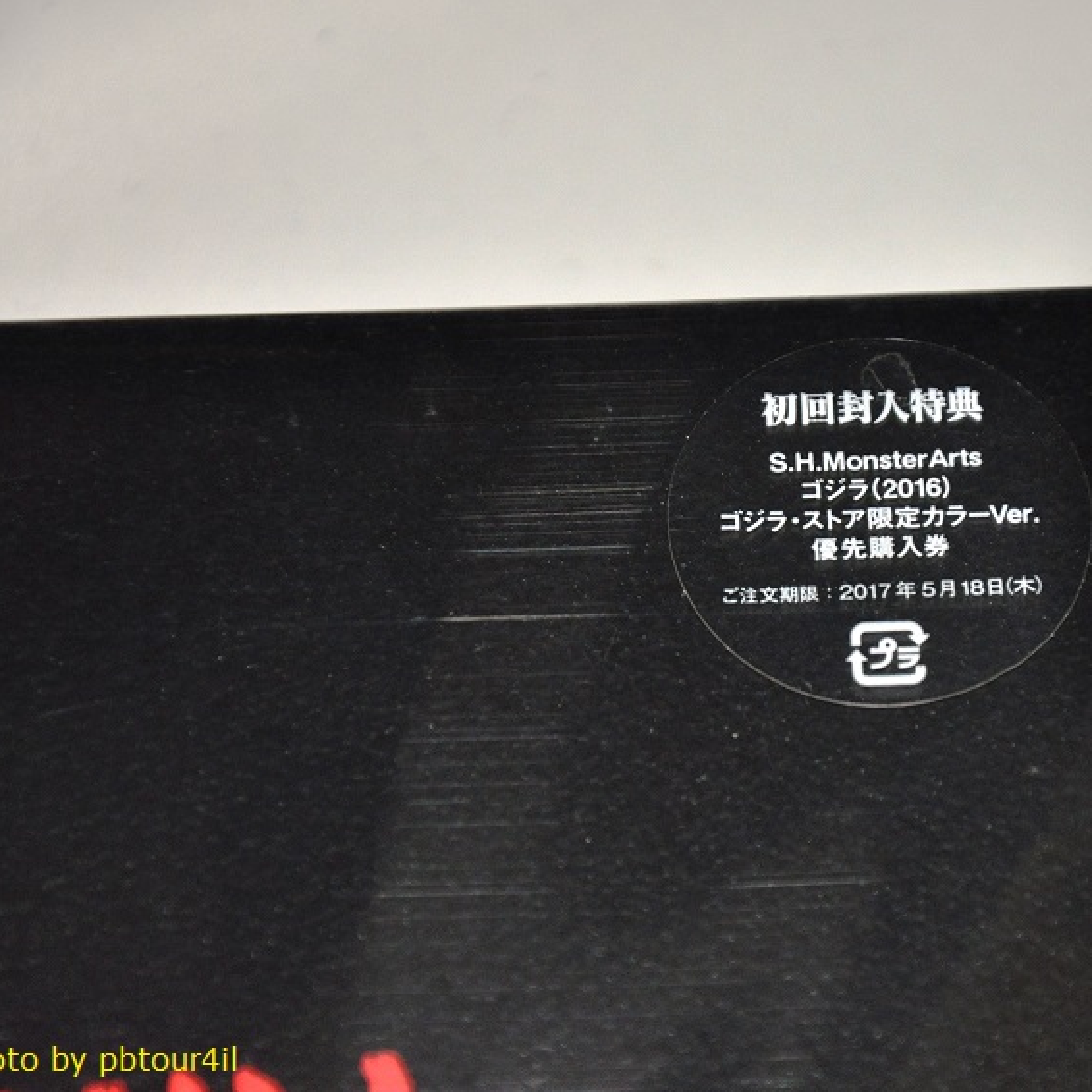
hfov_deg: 8.6
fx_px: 7232
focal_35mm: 203
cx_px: 747
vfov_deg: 8.6
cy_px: 548
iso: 800
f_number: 5.6
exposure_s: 1/60
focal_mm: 105
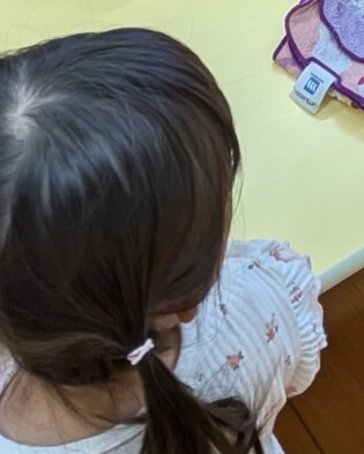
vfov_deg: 14.2
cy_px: -314
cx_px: 470
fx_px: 1641
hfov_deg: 12.3
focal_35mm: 122
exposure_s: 1/334
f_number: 1.7
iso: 37
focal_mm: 4.53
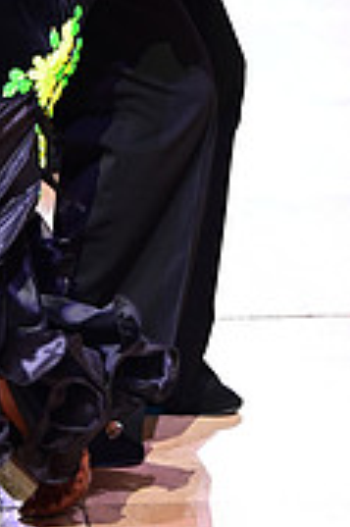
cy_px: -124
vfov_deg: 6.9
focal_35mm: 295
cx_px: 209
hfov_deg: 4.6
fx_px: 4310
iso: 1600
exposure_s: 1/400
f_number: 2.8
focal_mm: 91
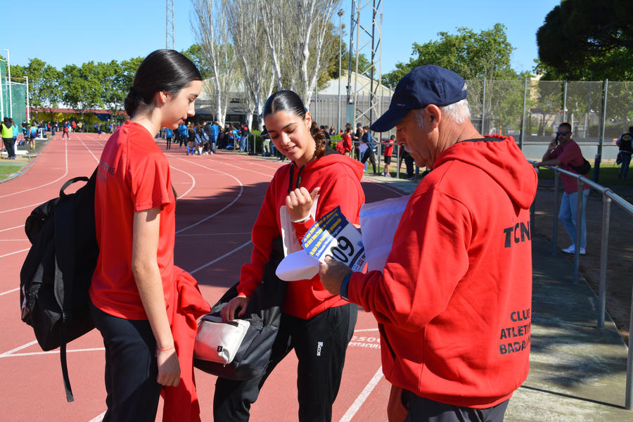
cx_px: 316
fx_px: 844
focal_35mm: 48
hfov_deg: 41.1
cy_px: 211
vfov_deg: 28.1
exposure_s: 1/250
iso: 125
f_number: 8
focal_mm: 32
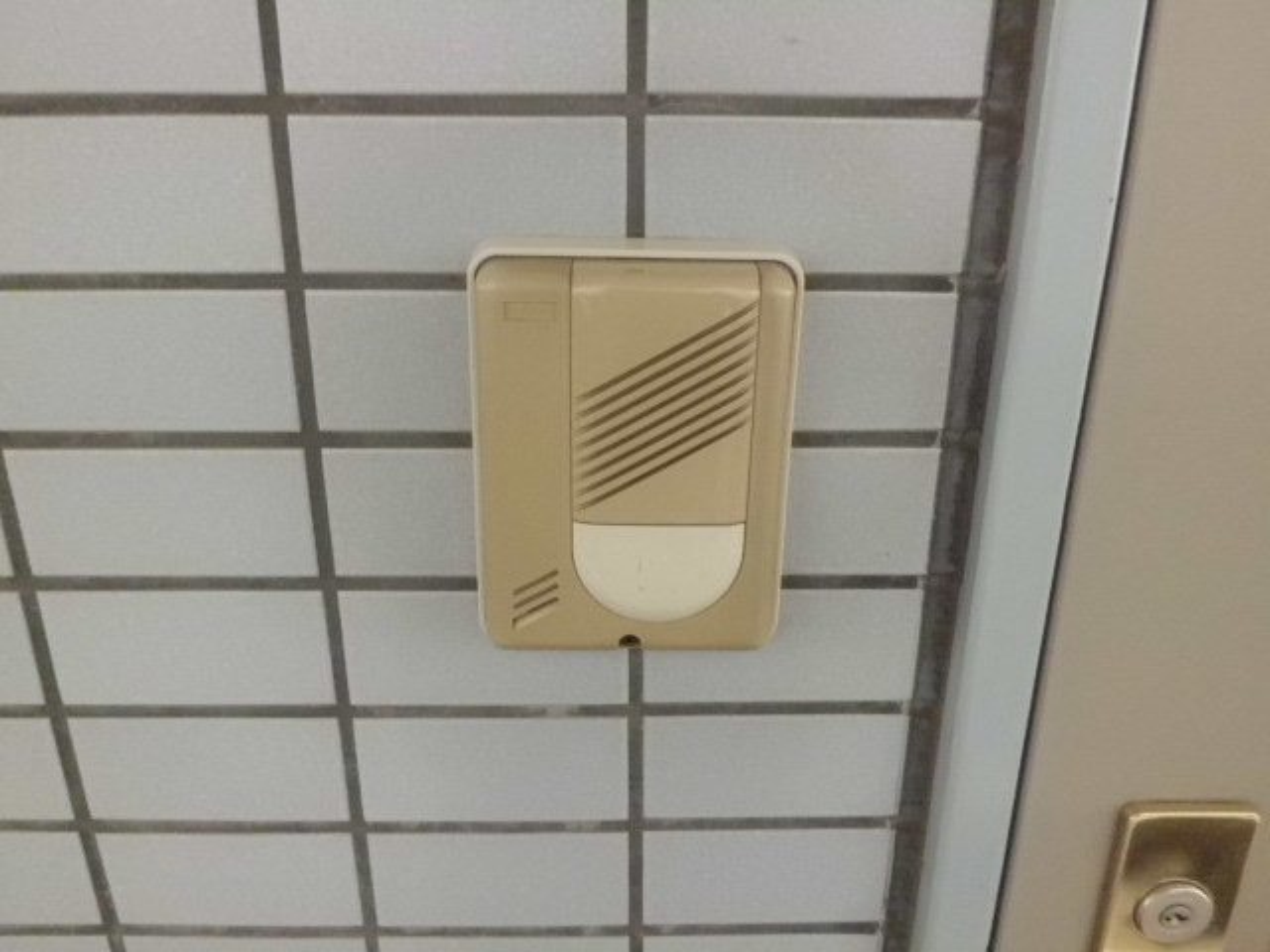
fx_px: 954
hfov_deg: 67.3
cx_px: 635
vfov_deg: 53.1
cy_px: 476
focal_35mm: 26
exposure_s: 1/100
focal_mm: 4.7
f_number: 2.8
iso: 400
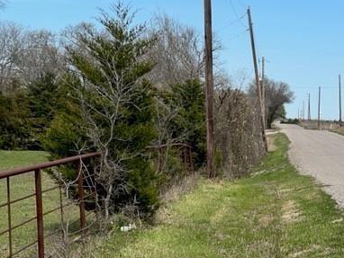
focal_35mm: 129
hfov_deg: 15.2
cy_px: 185
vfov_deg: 11.5
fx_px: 1283
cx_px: 281
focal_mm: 9
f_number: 2.8
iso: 32
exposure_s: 1/779
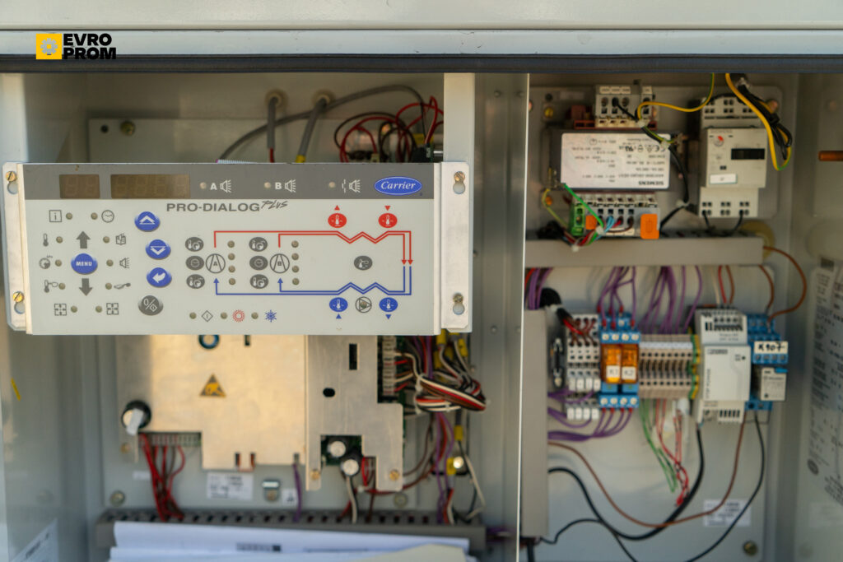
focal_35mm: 42
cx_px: 422
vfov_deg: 31.9
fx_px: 984
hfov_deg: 46.4
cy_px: 281
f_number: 4
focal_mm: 42
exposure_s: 1/800
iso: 500
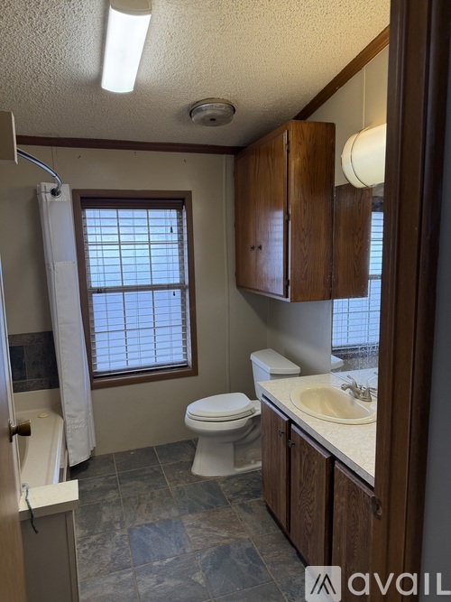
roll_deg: +2.1
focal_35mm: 24
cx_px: 226
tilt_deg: -6.7
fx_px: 417
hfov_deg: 56.8
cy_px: 301
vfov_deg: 71.6
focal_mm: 6.76
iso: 100
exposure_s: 1/120
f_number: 1.78
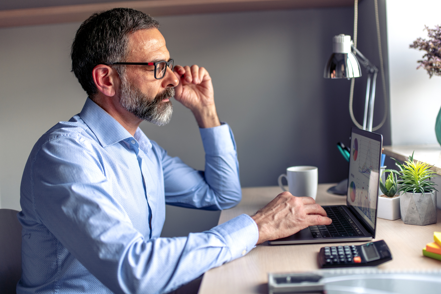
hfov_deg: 53.1
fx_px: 441
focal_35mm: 36
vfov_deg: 36.9
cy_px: 145
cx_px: 220
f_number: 1.8
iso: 220
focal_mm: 35
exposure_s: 1/200
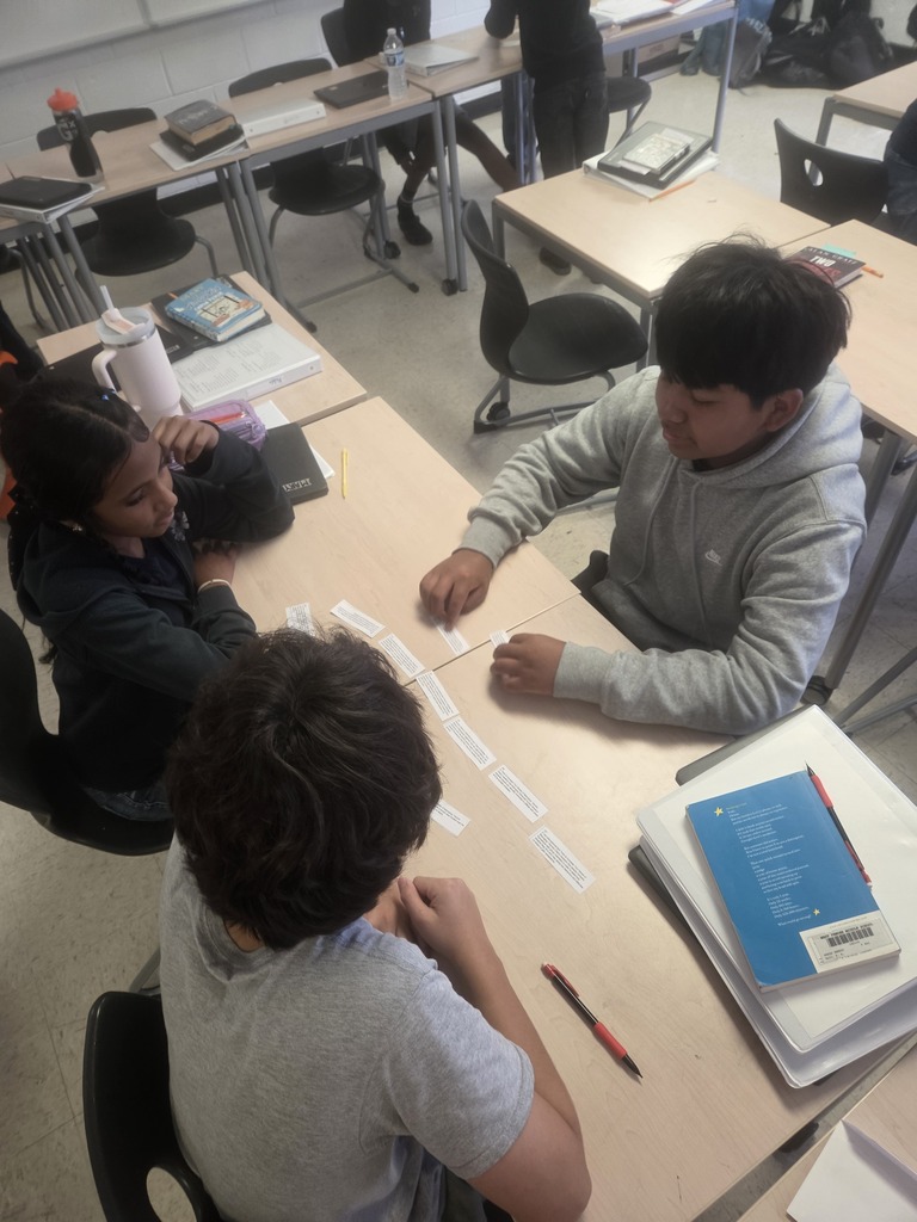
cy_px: 611
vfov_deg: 73.9
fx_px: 812
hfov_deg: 58.9
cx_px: 458
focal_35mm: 23
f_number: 1.8
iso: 320
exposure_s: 1/60
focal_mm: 5.4
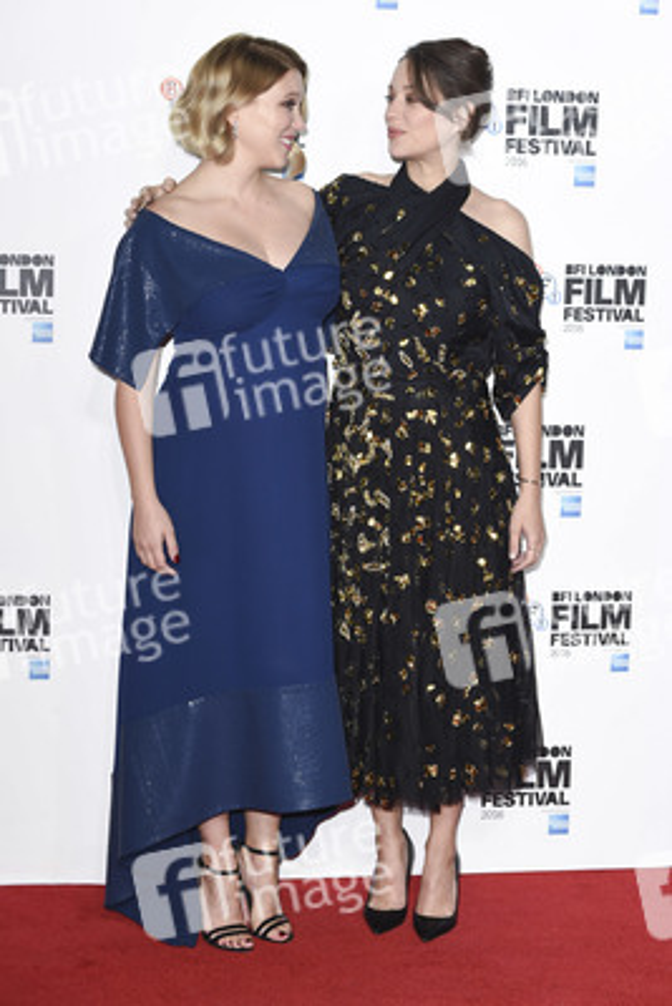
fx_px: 2238
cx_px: 336
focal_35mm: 80
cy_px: 503
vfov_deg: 25.4
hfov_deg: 17.1
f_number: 5.6
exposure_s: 1/250
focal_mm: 80
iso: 800
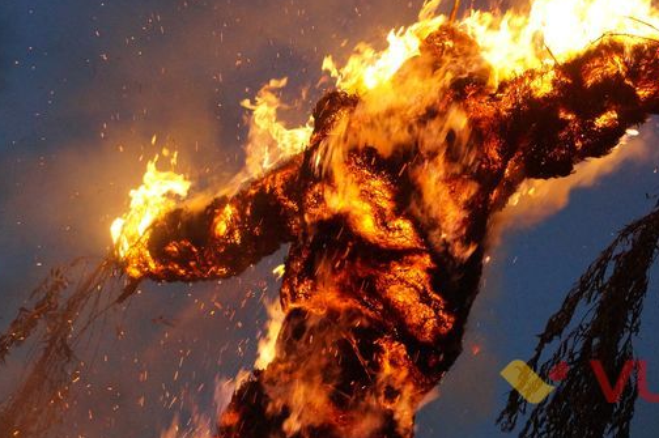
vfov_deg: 14.6
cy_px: 205
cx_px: 421
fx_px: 1713
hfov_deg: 21.7
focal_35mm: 94
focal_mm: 45
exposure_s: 1/160
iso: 2500
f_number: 4.5
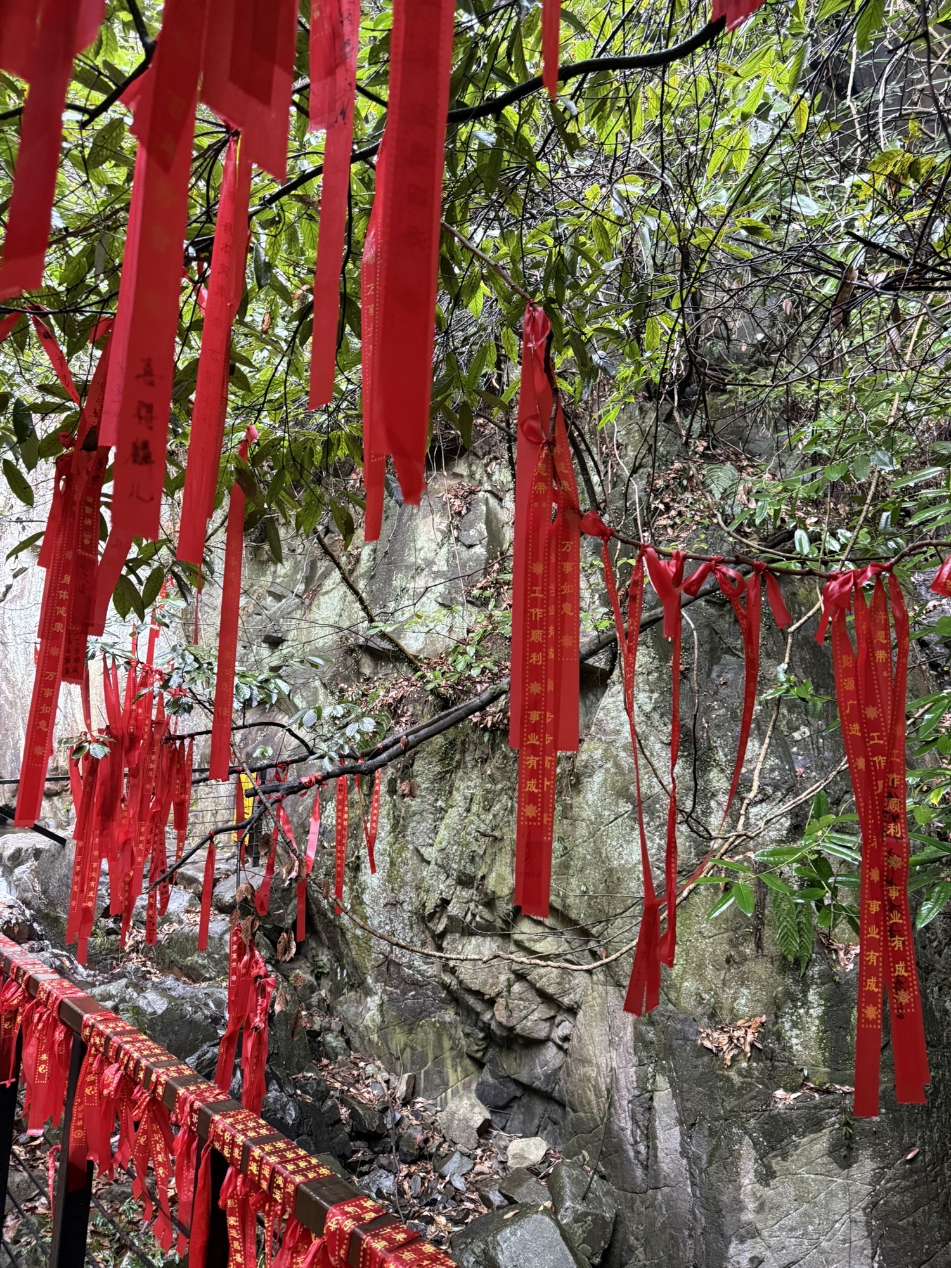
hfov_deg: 56.8
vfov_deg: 71.6
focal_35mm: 24
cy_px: 634
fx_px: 879
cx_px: 476
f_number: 1.78
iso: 640
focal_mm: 6.76
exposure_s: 1/60
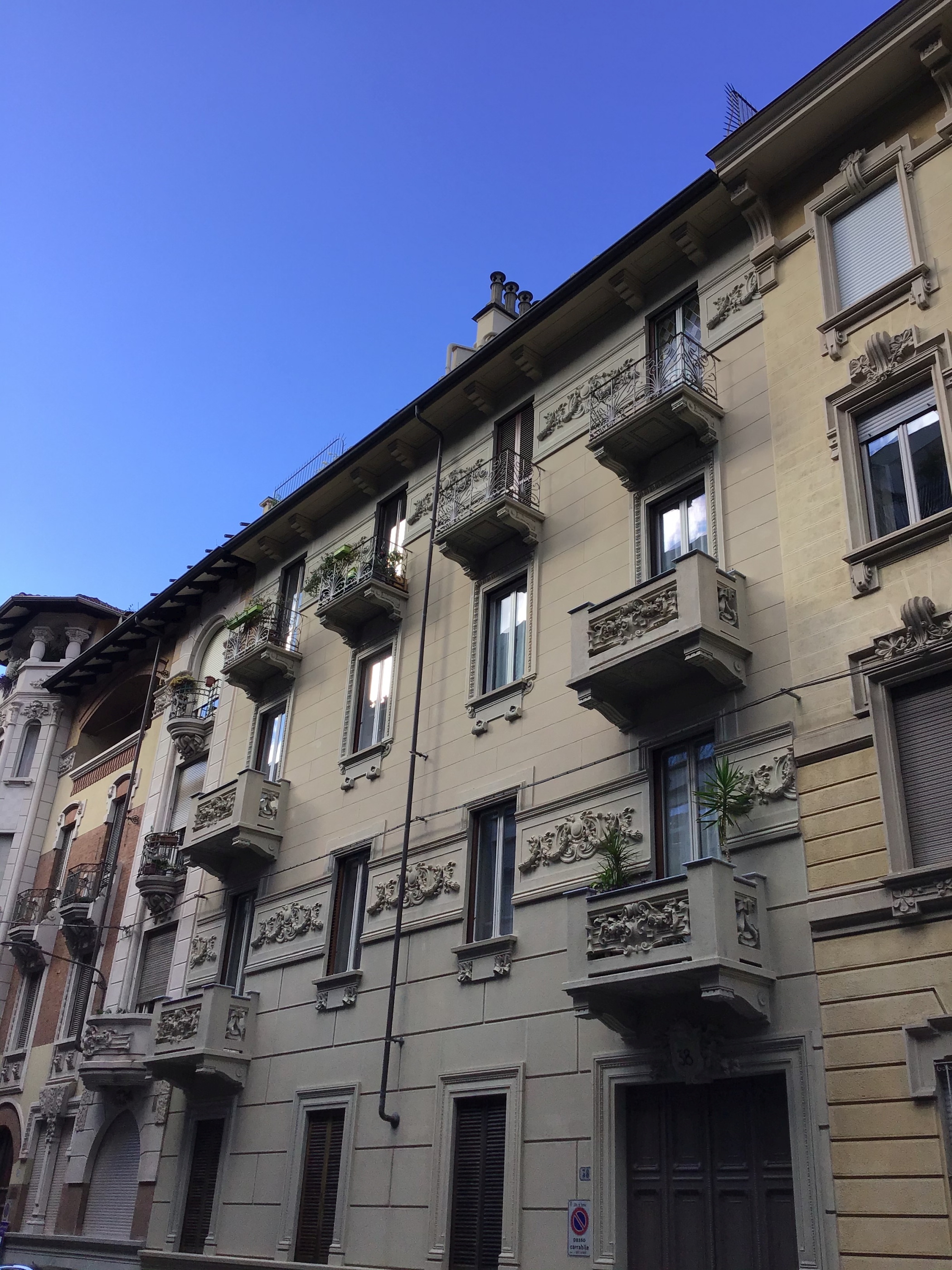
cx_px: 476
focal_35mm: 31
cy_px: 635
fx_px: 1137
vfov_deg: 58.4
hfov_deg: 45.4
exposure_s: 1/403
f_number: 2.4
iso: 25
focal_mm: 3.3
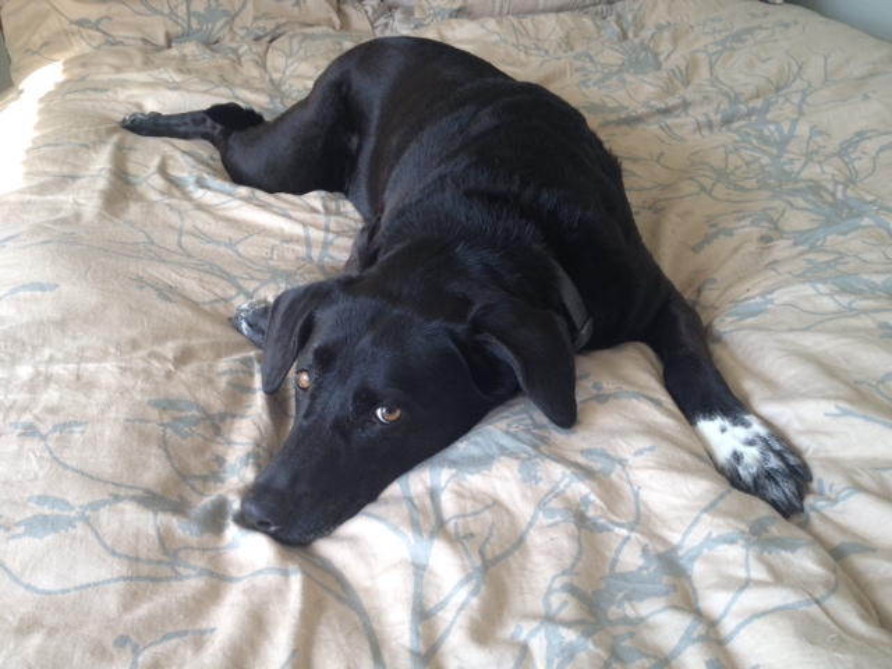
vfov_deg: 40.7
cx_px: 446
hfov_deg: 52.6
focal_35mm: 35
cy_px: 334
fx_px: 902
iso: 50
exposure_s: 1/40
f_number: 2.4
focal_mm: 4.28
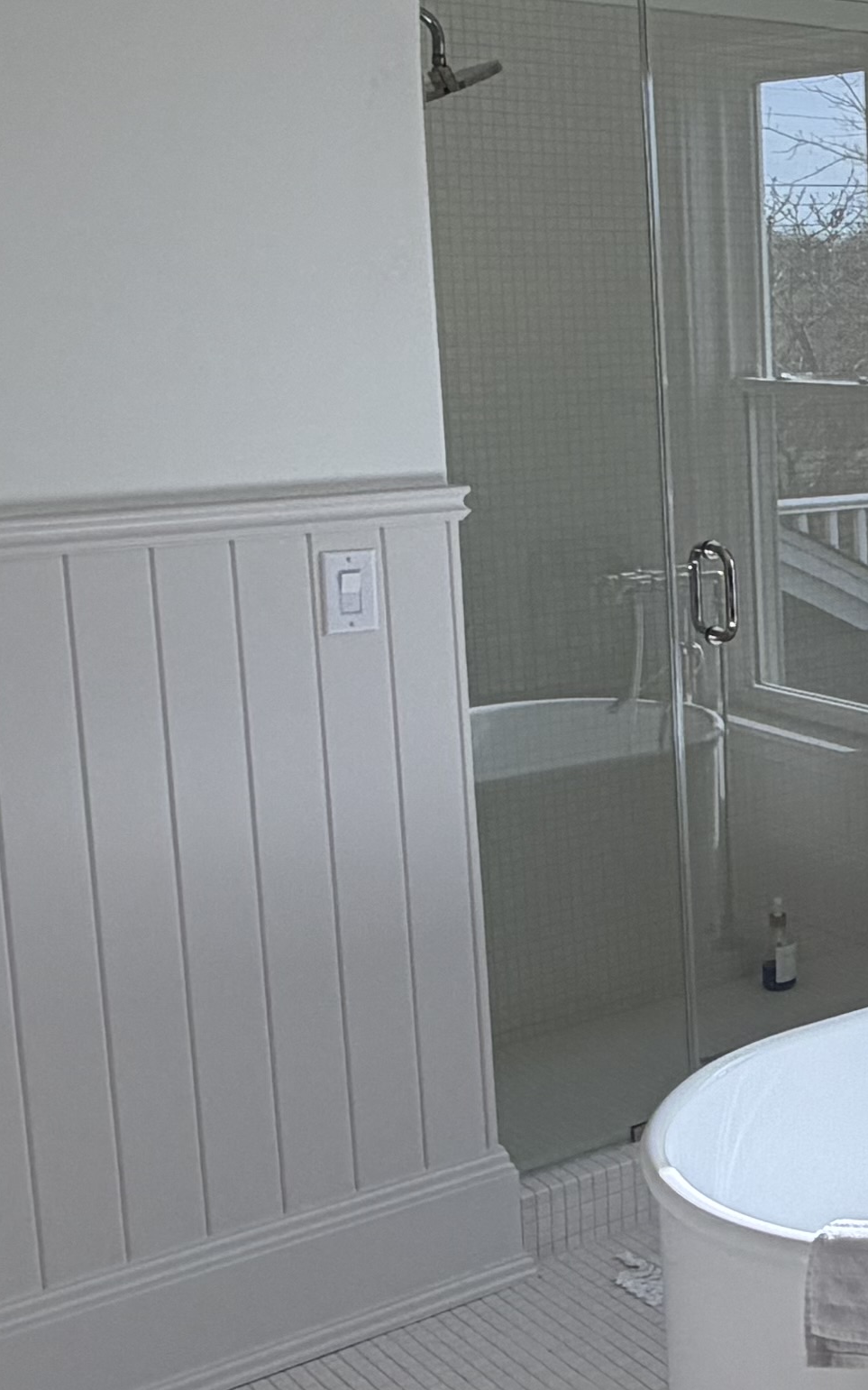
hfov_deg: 20.6
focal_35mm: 55
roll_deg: +0.4
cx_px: 1253
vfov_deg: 36.8
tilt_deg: -7.5
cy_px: 590
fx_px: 2082
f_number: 2.2
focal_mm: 2.22
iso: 40
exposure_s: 1/151
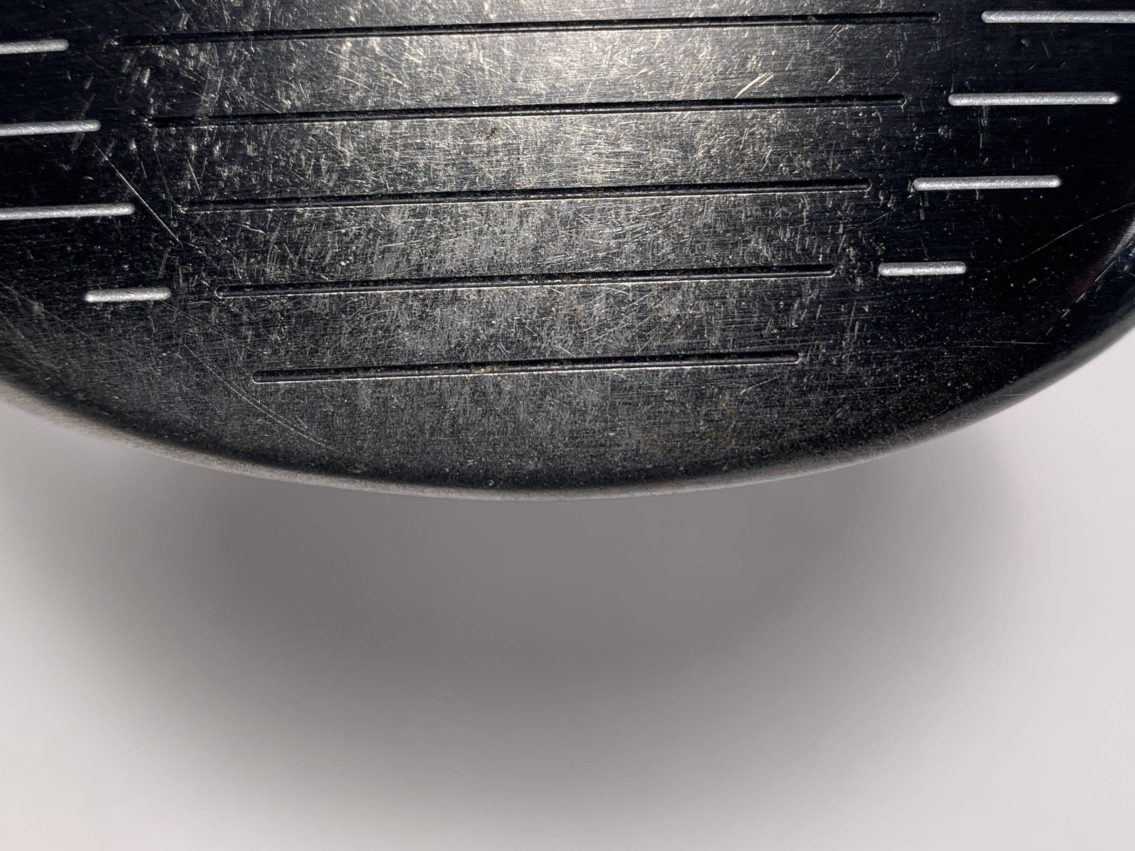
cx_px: 578
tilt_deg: -62.0
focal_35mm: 43
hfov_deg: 43.9
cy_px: 230
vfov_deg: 33.0
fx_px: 1410
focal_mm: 4.25
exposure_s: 1/203
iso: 25
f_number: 1.8
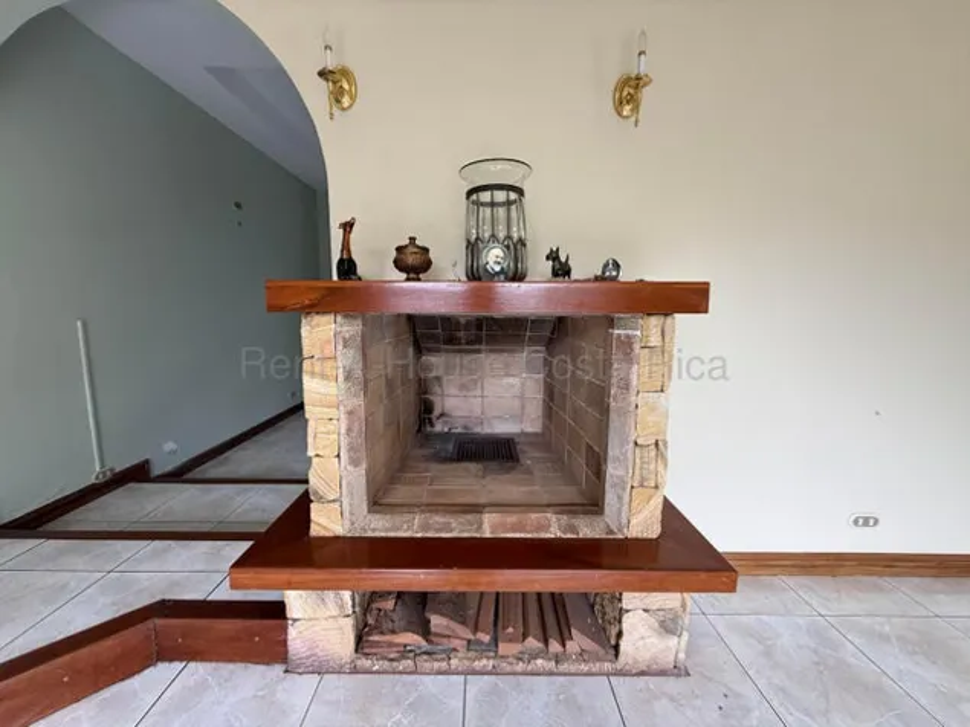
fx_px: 392
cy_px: 364
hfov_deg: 102.1
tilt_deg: -7.1
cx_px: 485
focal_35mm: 14
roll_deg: -0.5
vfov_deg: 85.7
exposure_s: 1/99
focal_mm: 2.22
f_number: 2.2
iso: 100
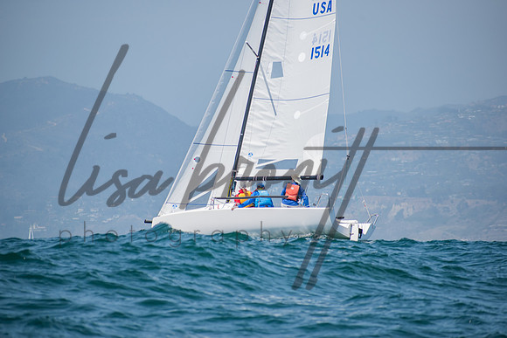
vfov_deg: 4.4
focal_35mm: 315
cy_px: 169
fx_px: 4437
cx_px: 254
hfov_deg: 6.5
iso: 200
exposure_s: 1/800
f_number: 6.3
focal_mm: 210
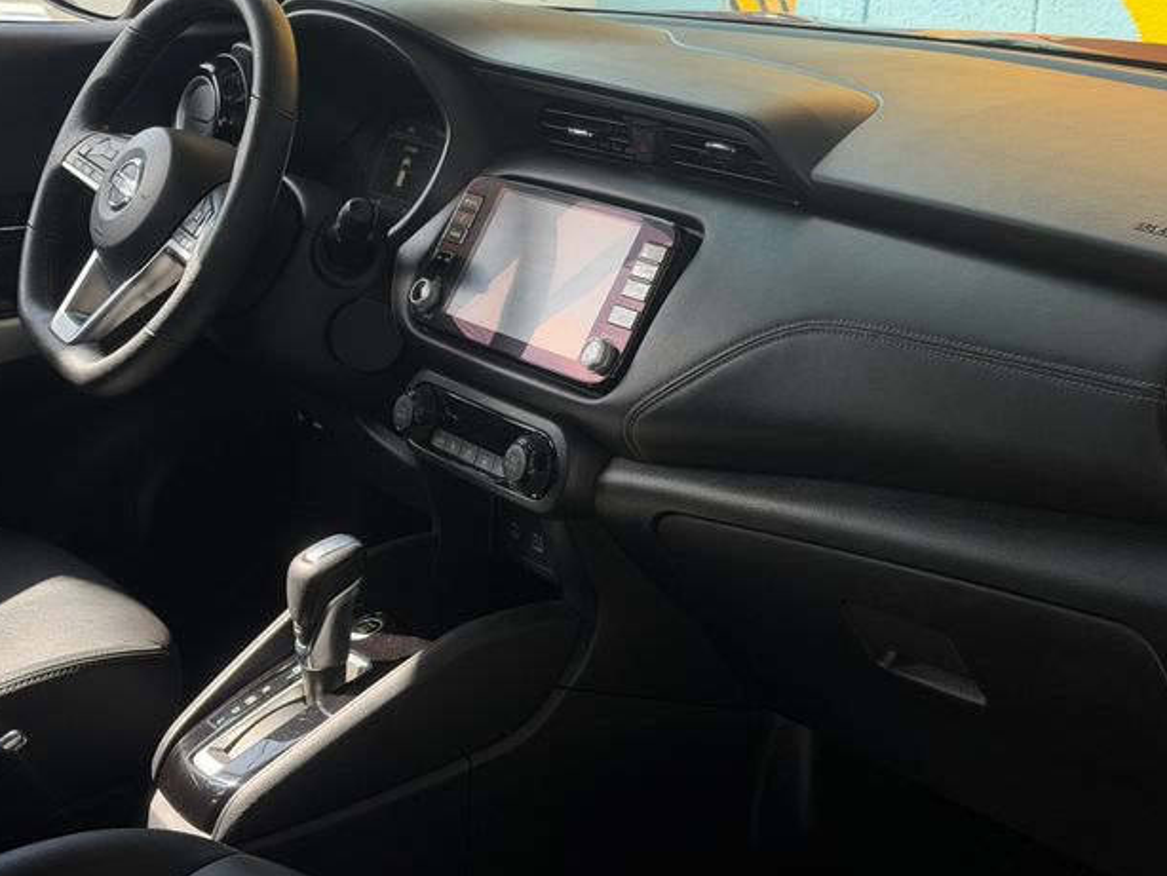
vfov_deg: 24.4
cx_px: 473
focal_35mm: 60
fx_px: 2024
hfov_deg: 32.1
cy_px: 365
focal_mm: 6.76
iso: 80
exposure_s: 1/452
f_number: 1.78
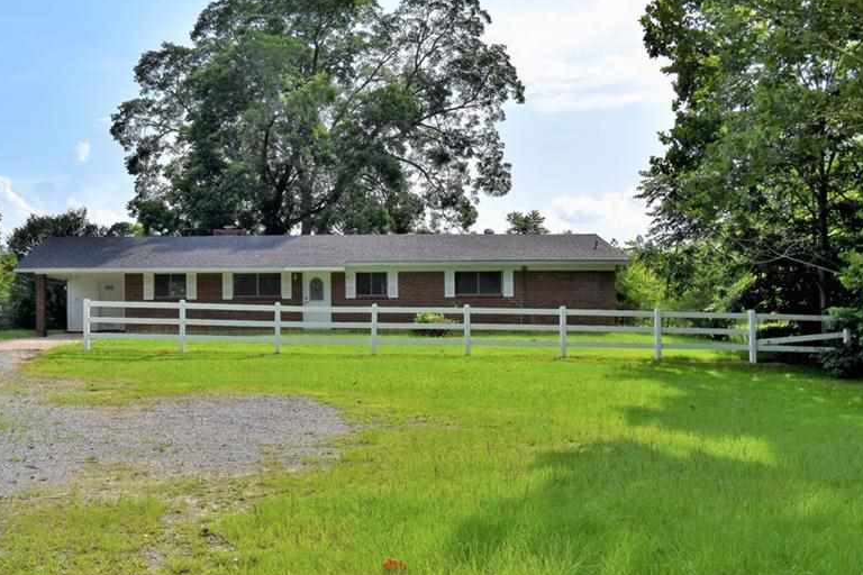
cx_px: 318
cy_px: 288
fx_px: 959
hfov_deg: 48.0
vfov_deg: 33.4
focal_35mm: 40
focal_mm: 20
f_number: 11
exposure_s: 1/500
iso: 200
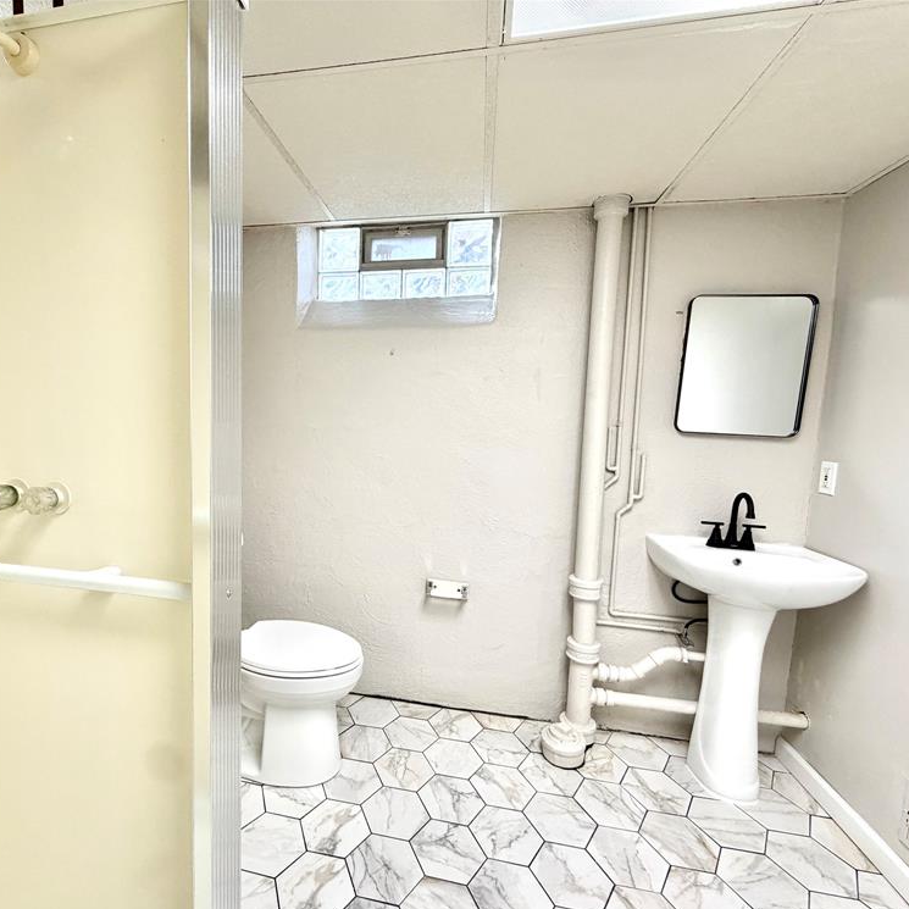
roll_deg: -1.3
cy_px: 467
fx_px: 505
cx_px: 372
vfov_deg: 83.9
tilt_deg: -5.8
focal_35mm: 17
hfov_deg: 83.1
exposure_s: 1/120
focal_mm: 2.22
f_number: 2.2
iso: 200
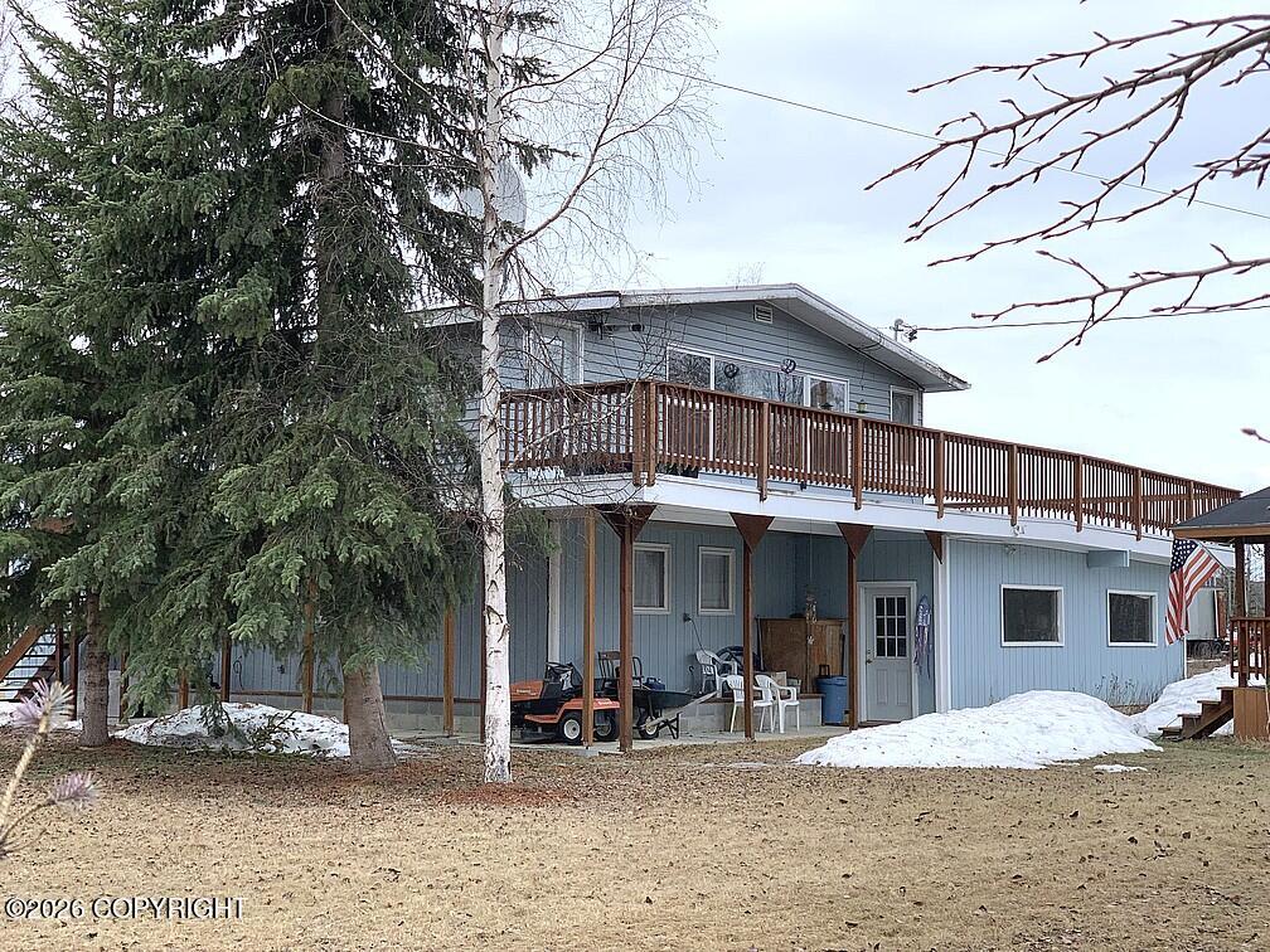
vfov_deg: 28.0
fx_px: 1908
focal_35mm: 52
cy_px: 476
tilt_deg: +5.2
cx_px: 635
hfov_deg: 36.8
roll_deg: -0.8
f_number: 2.4
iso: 16
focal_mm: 6
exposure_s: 1/761
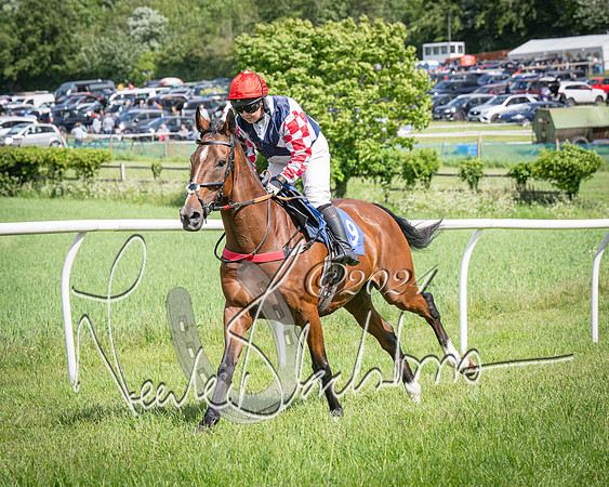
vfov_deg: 9.4
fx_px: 2966
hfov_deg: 11.7
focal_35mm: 165
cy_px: 244
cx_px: 200
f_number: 4
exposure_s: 1/3200
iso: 400
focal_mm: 79
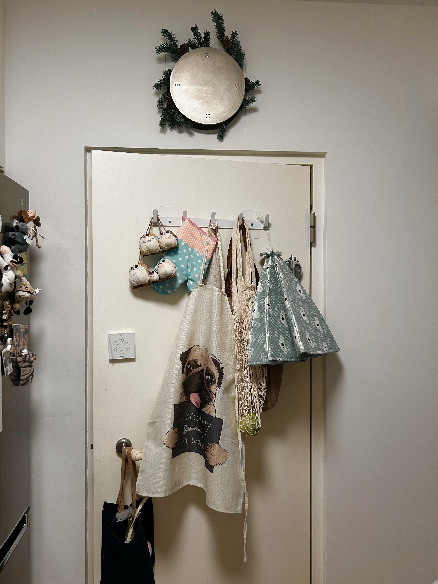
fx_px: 439
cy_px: 292
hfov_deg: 53.1
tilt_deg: -0.5
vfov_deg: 67.3
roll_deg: -0.5
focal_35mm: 26
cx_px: 219
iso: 100
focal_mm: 5.7
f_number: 1.5
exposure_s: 1/50
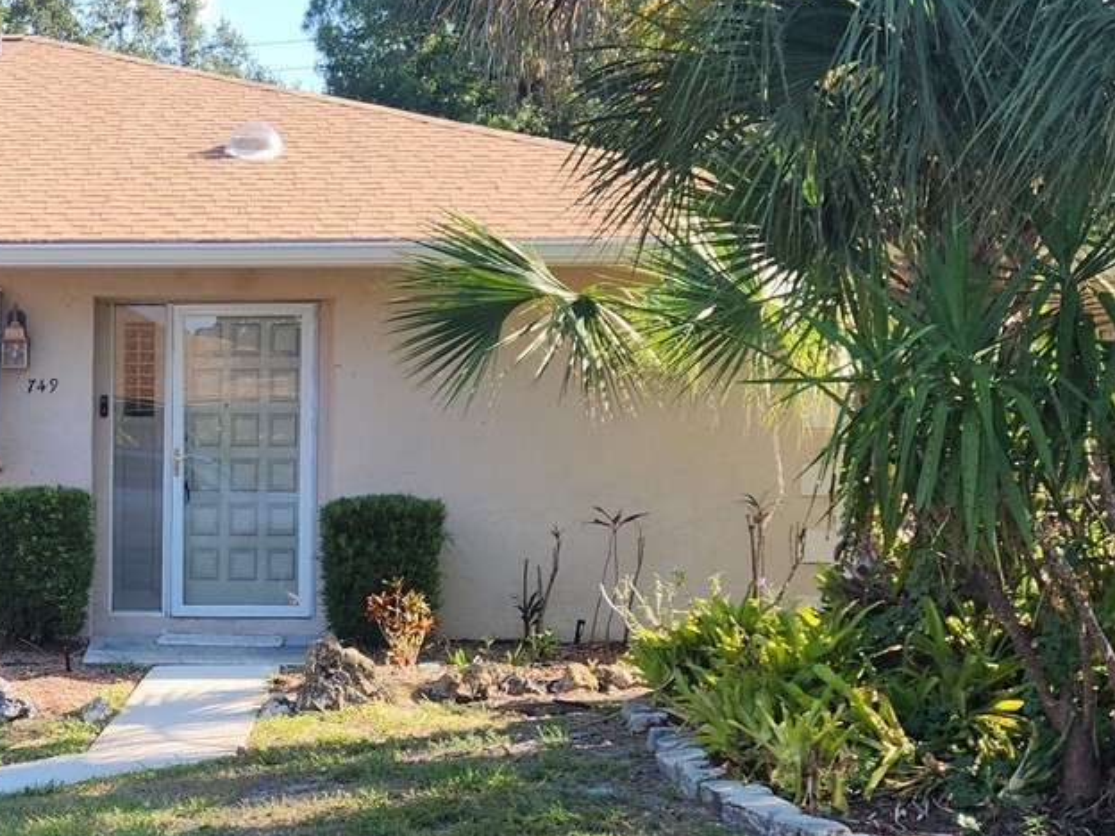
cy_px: 564
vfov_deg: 24.7
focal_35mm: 59
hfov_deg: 30.8
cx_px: 59
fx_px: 1900
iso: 20
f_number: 1.8
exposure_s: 1/359
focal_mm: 5.4
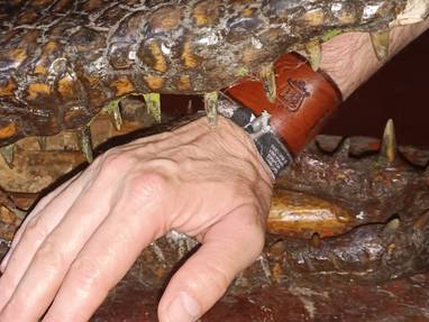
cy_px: 105
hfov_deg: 38.3
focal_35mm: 49
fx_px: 608
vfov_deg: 29.5
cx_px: 135
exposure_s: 1/30
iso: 100
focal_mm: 4.81
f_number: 1.8
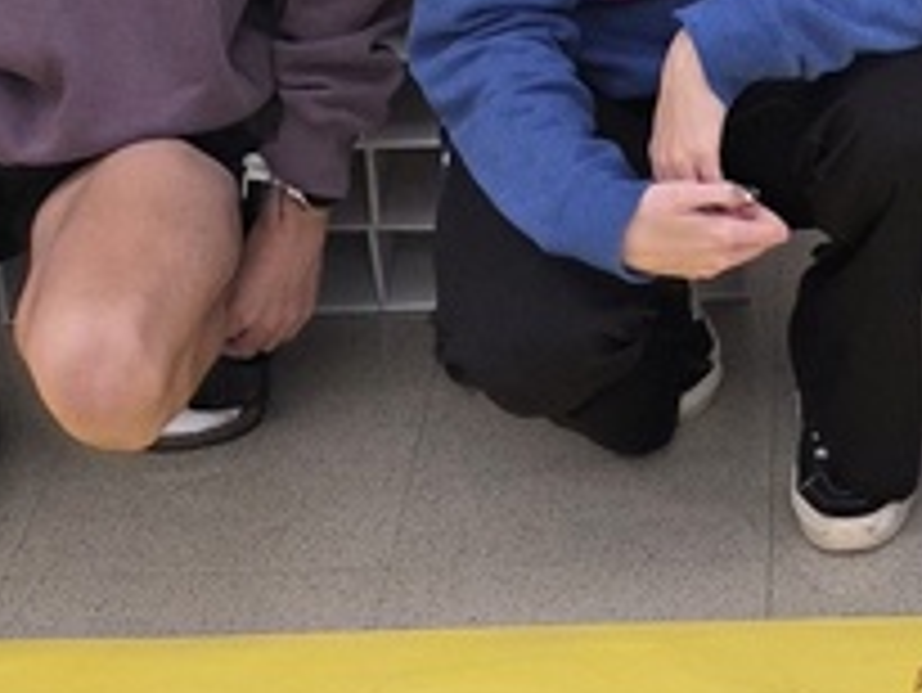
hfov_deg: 16.9
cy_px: 252
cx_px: 819
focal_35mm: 115
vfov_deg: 12.9
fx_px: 3065
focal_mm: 6.3
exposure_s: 1/120
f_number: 1.7
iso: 250
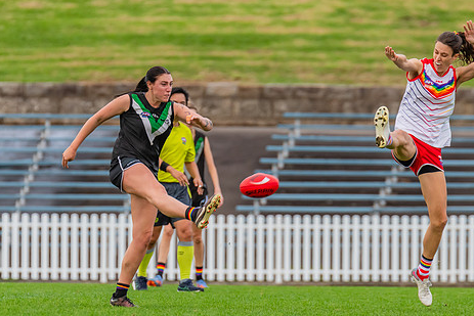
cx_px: 126
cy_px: 189
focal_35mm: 692
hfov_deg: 3.0
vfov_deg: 2.0
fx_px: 9114
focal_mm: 380
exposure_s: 1/1000
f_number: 5.6
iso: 800
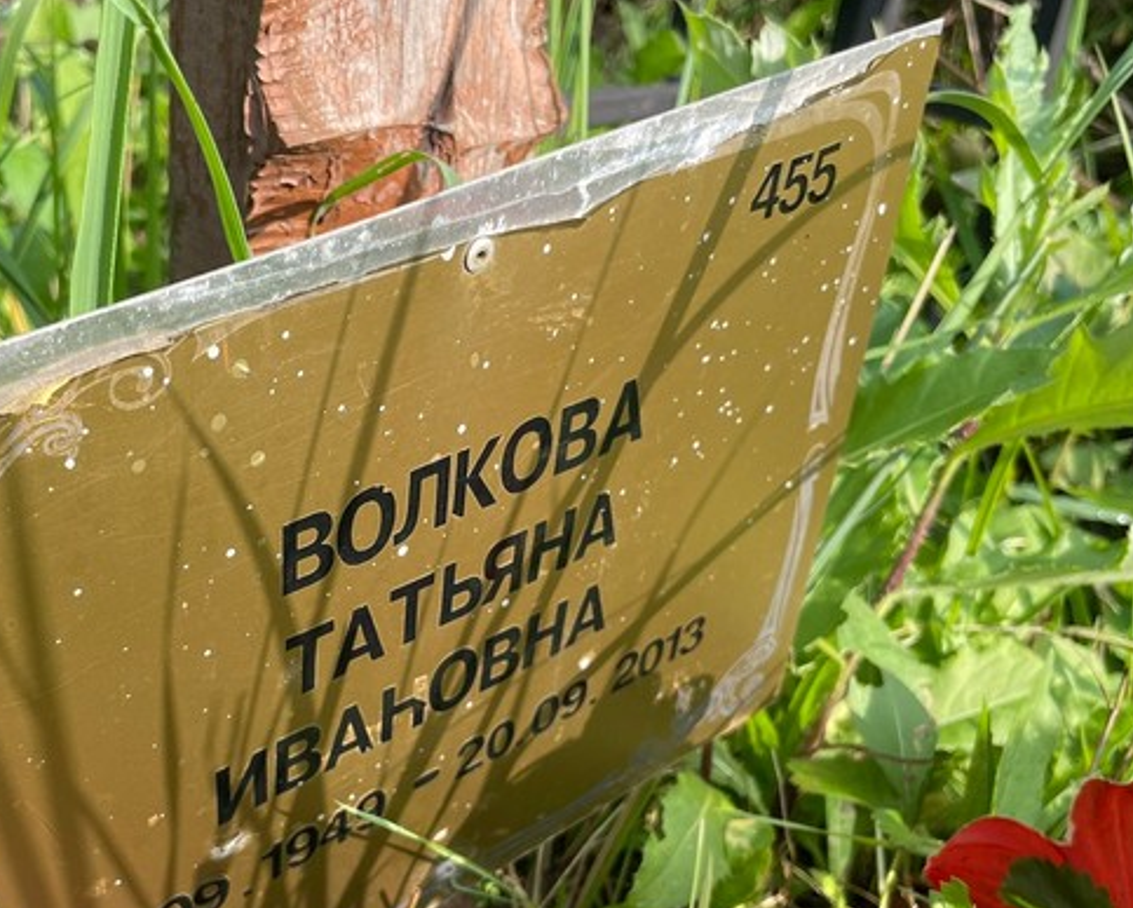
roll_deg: -7.7
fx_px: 1409
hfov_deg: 43.4
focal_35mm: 42
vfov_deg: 35.3
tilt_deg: -32.3
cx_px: 415
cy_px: 622
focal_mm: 4.2
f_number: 1.6
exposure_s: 1/818
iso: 32
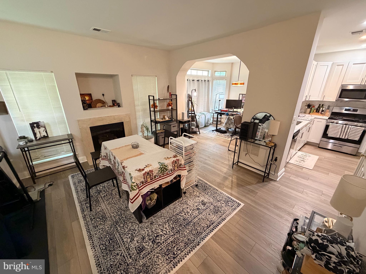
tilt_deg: -20.3
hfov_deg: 102.1
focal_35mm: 14
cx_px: 183
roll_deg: -0.4
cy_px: 137
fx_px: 148
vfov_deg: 85.7
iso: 640
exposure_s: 1/60
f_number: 2.2
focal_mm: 2.22
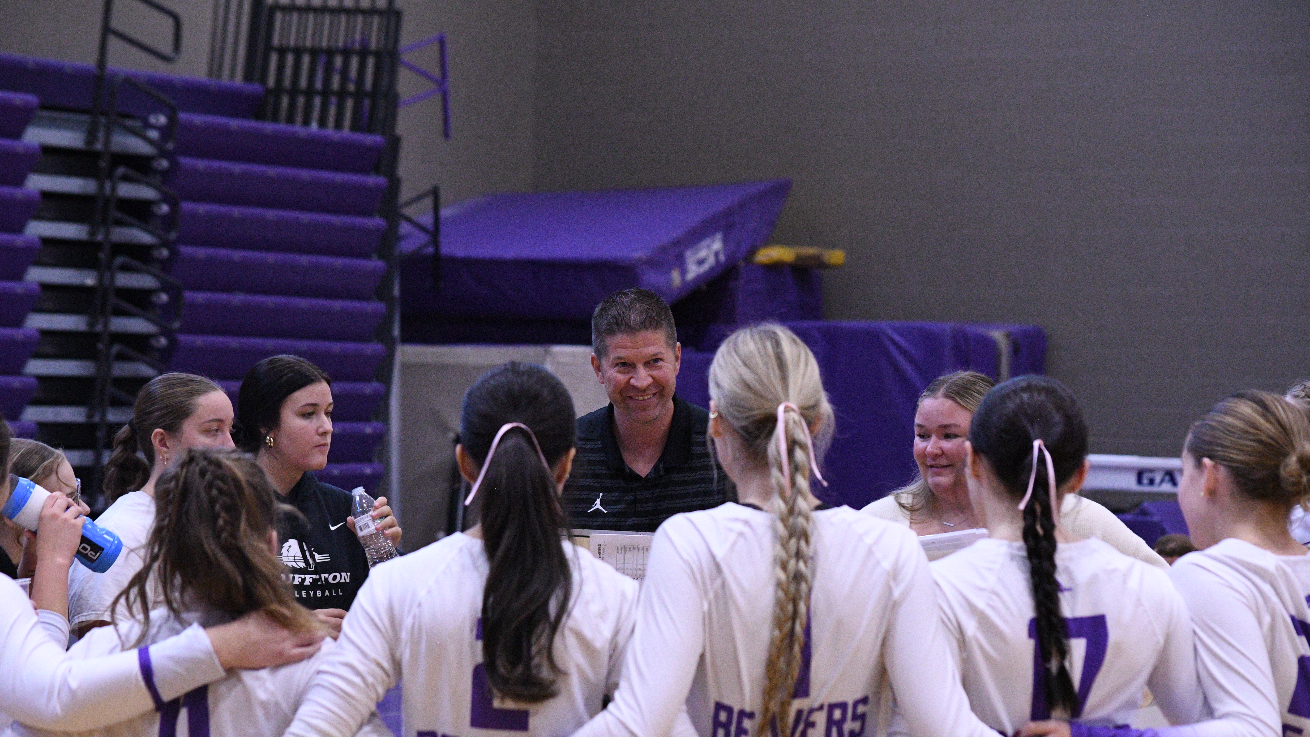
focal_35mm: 183
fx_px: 6356
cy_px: 437
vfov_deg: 6.6
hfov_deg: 11.8
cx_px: 653
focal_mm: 116
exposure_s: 1/500
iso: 6400
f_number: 6.3
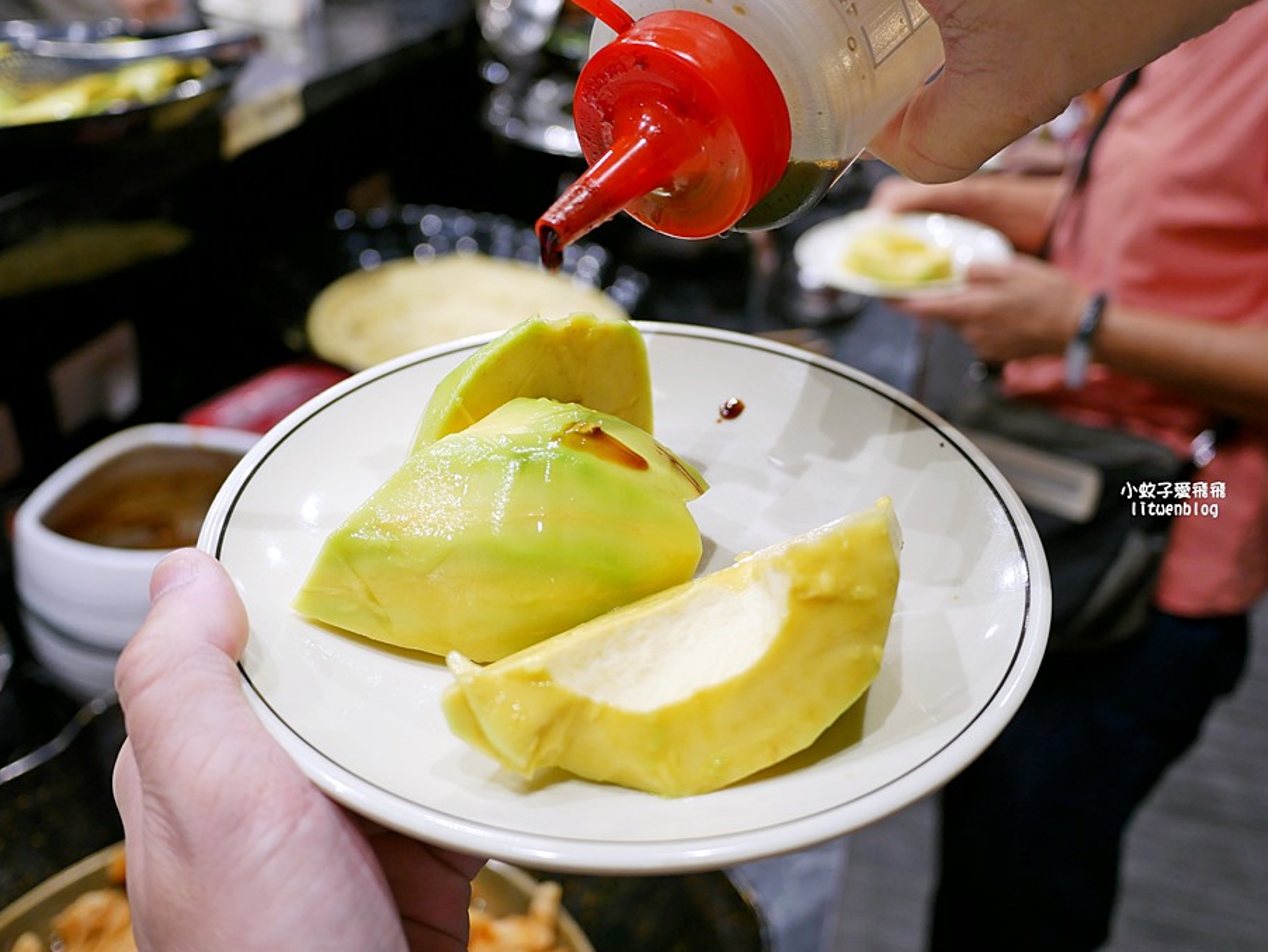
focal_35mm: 31
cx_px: 609
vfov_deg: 45.5
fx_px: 1136
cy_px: 450
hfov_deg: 58.3
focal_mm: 14
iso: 200
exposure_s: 1/60
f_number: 2.5
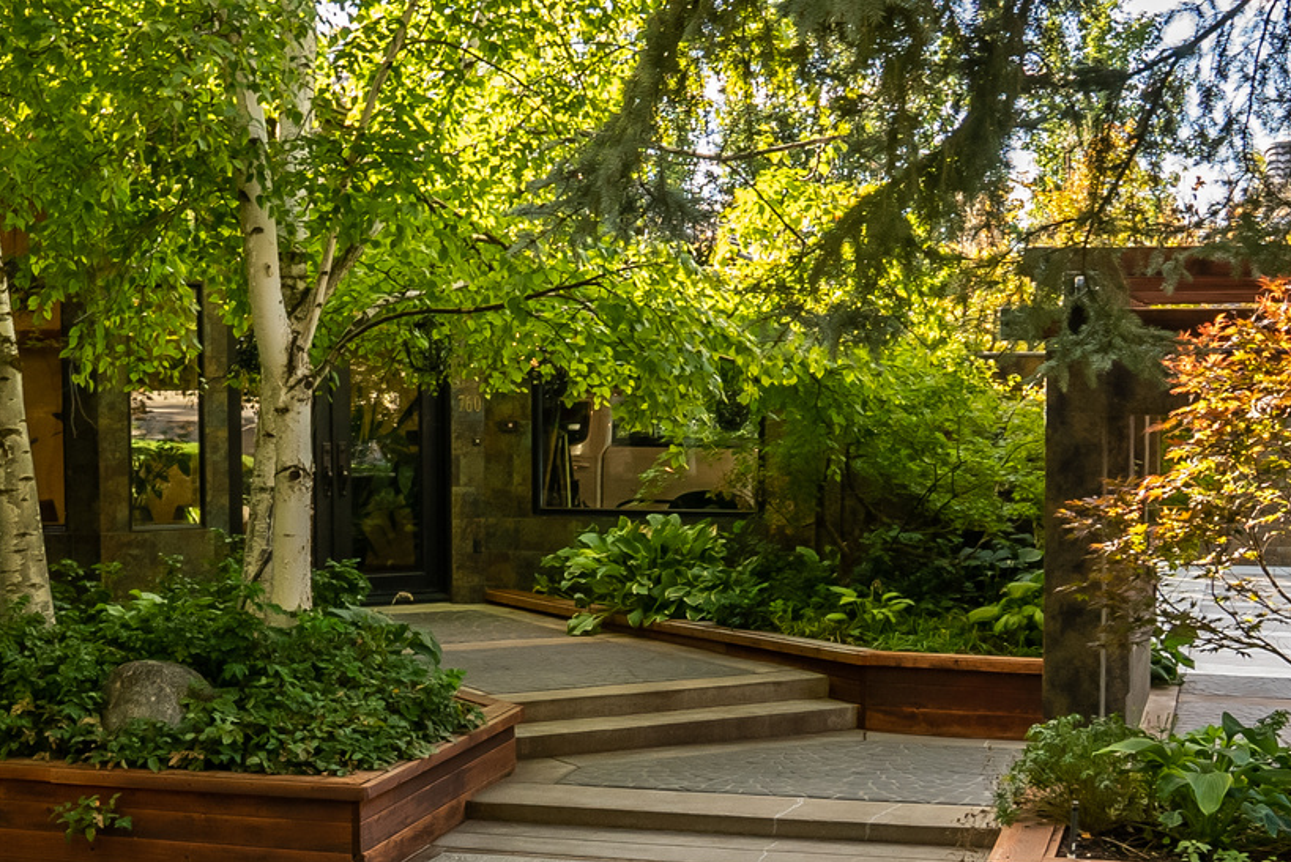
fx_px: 2153
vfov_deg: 22.5
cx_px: 322
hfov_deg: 32.7
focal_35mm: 60
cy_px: 583
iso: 320
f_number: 7.1
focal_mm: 24
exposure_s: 1/80
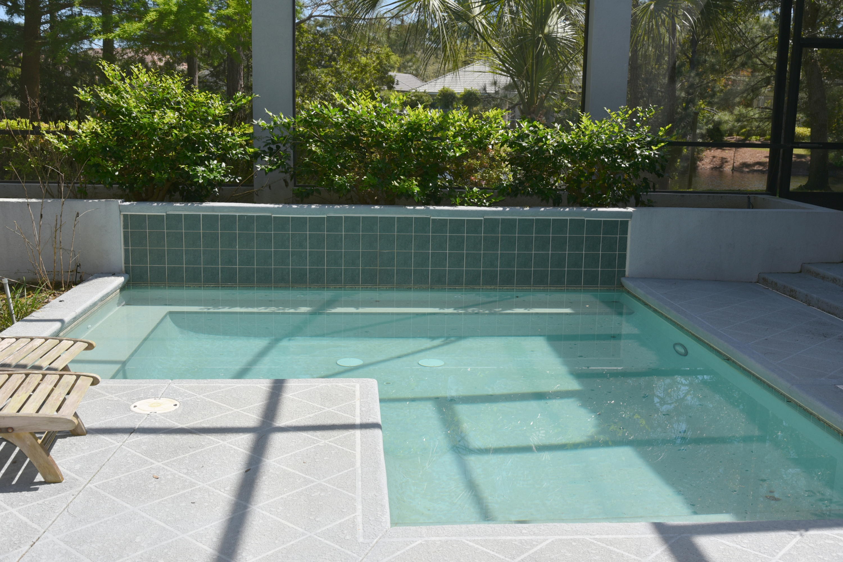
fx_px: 890
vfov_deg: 35.1
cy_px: 281
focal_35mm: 38
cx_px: 422
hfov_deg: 50.7
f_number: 9
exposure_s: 1/200
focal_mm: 38
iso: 100
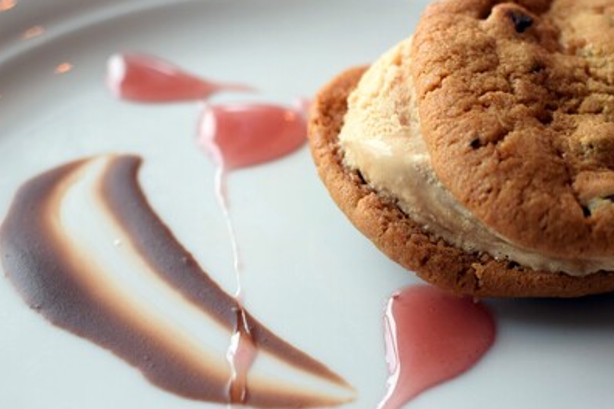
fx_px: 1446
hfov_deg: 24.0
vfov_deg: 16.1
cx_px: 327
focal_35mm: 85
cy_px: 247
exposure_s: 1/60
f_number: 4
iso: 500
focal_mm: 35
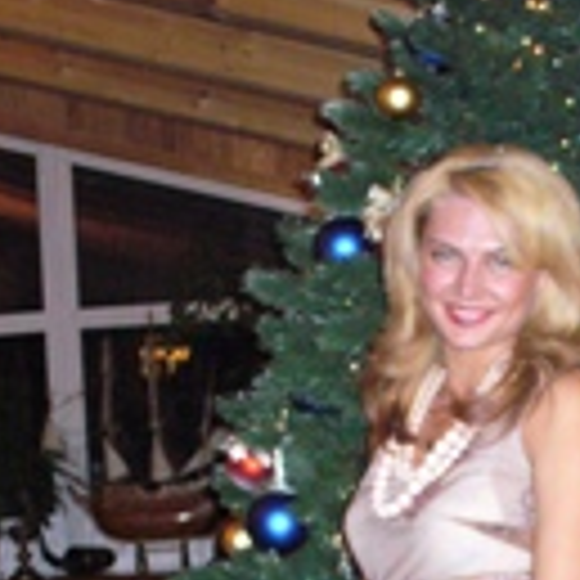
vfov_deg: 16.5
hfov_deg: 17.1
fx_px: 1896
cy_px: 742
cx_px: 522
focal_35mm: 100
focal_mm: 6.1
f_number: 2.8
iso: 400
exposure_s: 1/30
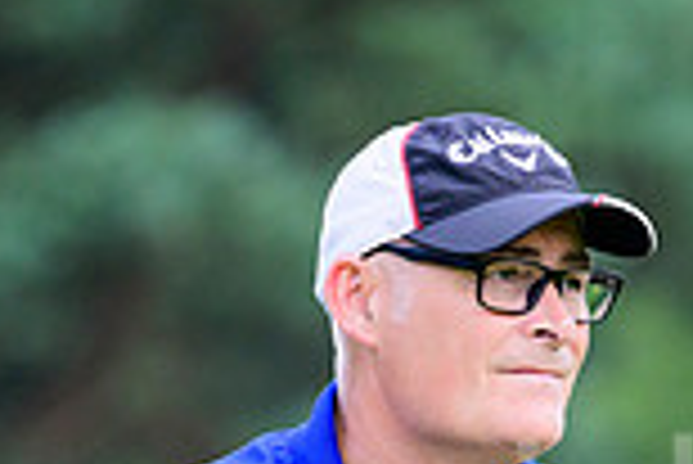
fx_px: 21792
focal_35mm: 1131
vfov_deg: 1.2
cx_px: 572
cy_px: 809
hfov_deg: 1.8
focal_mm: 300
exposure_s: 1/1250
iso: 1000
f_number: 5.6
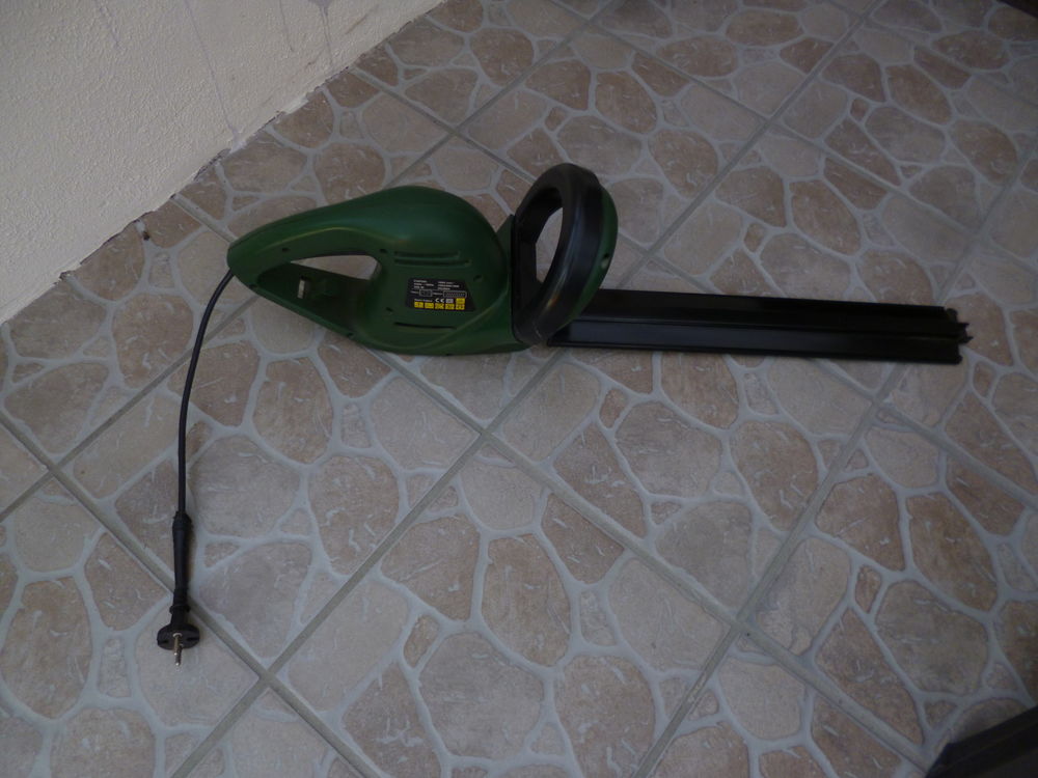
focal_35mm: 24
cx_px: 519
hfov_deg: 71.6
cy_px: 389
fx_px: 720
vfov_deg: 56.8
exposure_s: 1/200
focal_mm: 4.3
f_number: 2.5
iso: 100
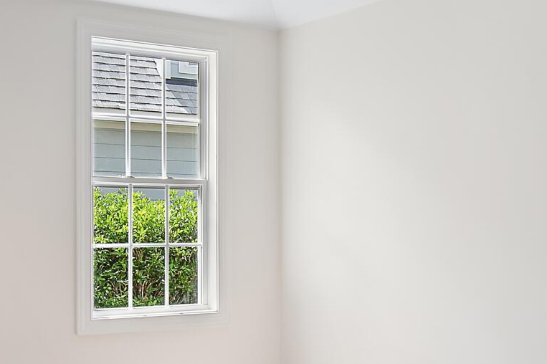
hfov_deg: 33.9
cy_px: 236
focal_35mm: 59
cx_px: 276
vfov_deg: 22.9
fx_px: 896
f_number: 4.5
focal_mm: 10
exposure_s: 1/25
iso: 100
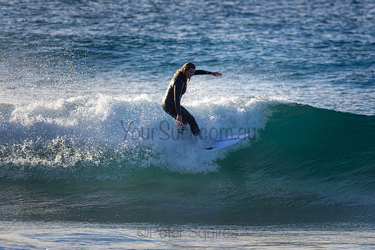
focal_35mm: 750
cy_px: 125
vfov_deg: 1.8
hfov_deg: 2.7
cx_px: 188
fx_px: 7814
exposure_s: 1/640
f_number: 5.6
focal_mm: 500
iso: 140
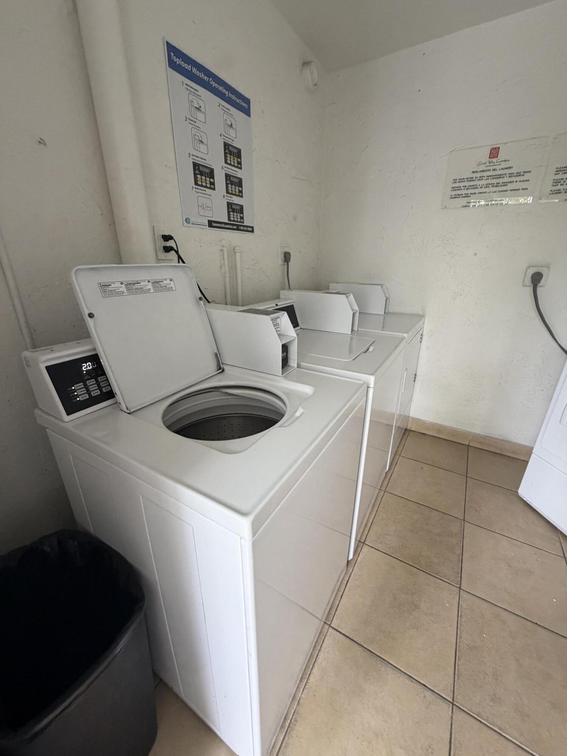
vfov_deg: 102.1
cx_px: 284
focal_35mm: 14
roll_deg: -0.1
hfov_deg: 85.7
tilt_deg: -22.9
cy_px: 378
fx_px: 306
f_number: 2.2
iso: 320
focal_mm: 2.22
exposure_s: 1/121
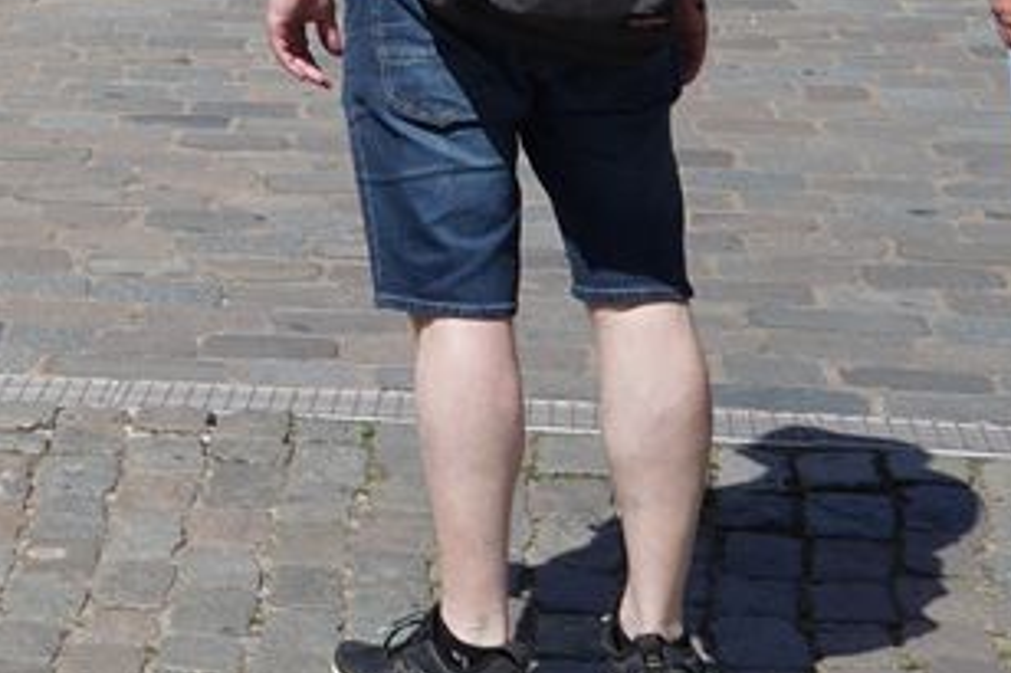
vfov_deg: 7.8
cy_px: -1211
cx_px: -1300
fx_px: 4378
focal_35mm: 156
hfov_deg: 11.3
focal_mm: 24
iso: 100
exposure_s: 1/100
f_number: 14
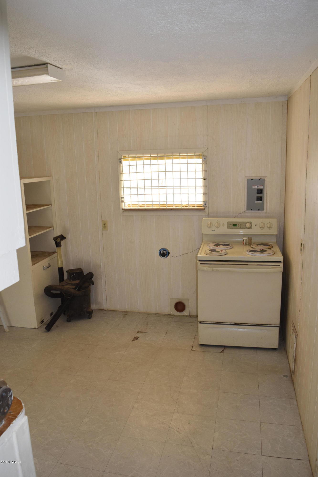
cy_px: 238
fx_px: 358
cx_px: 159
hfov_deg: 47.9
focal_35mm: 27
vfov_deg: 67.4
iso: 800
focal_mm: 18
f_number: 5.6
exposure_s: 1/125
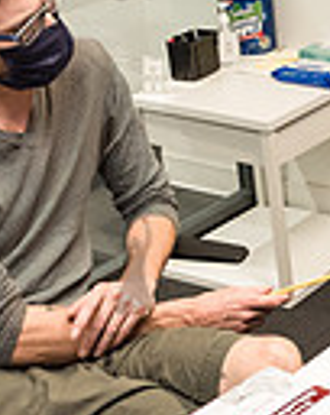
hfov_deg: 13.8
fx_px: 1248
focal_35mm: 102
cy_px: 99
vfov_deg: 18.7
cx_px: 550
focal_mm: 24
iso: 2500
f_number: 4.5
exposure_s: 1/160
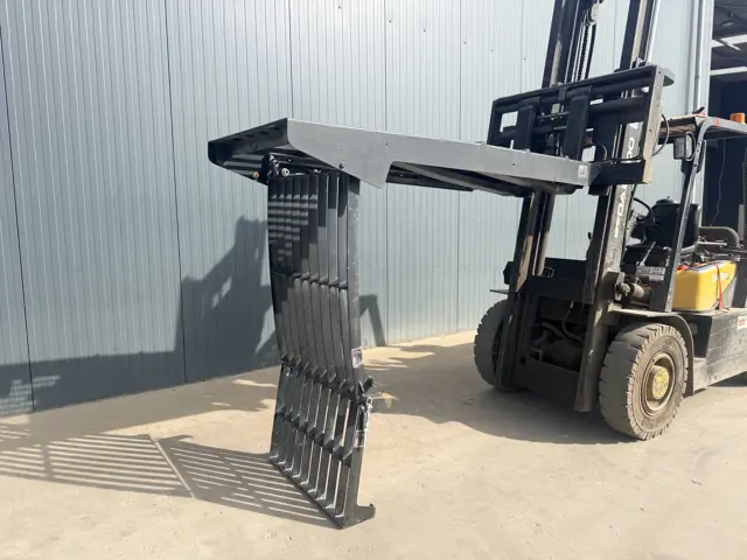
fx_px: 518
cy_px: 280
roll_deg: +0.4
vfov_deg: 56.8
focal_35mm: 24
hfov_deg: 71.6
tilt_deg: -6.8
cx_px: 374
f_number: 1.78
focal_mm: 6.76
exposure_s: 1/2611
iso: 80
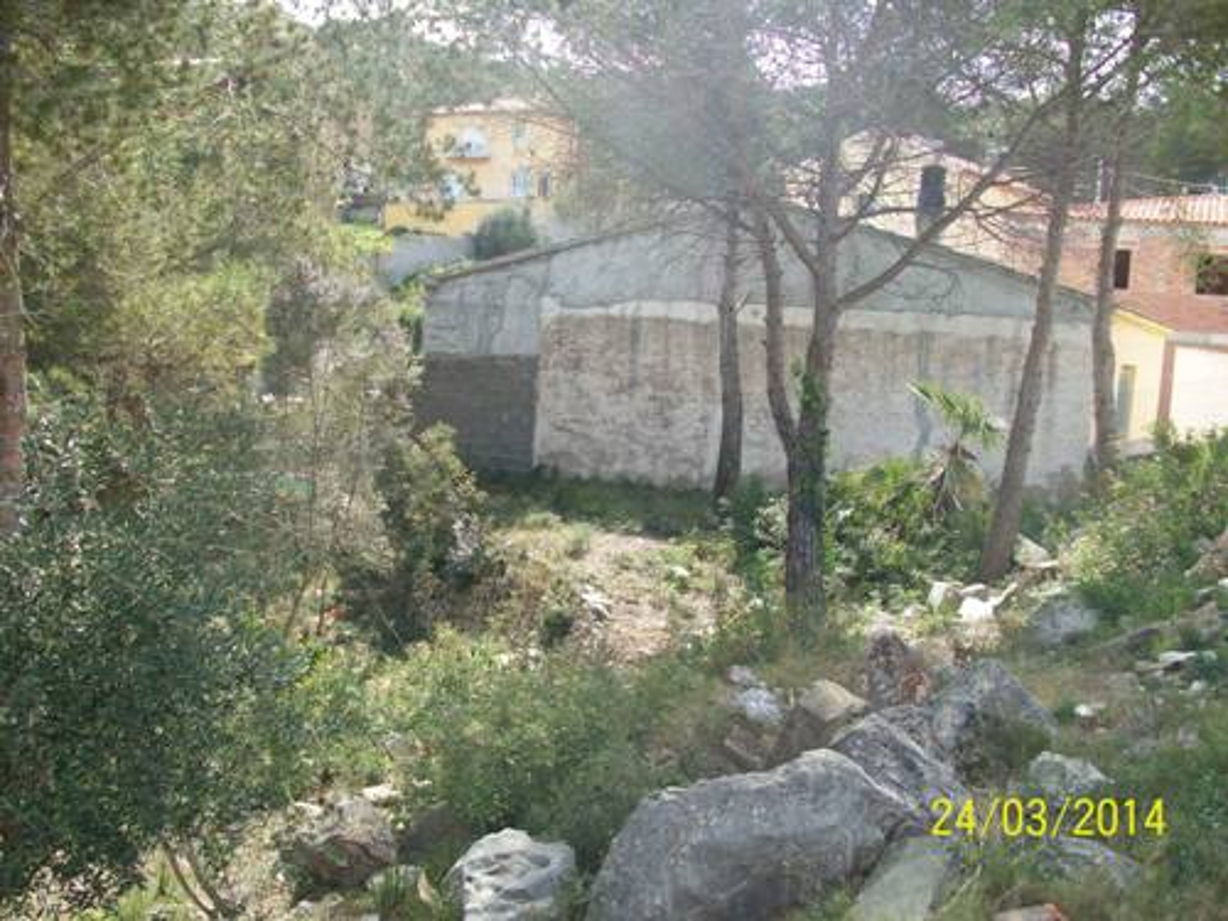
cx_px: 614
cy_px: 460
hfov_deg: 54.0
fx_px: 1206
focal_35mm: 34
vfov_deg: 41.8
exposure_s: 1/400
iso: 80
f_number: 2.8
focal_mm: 5.7
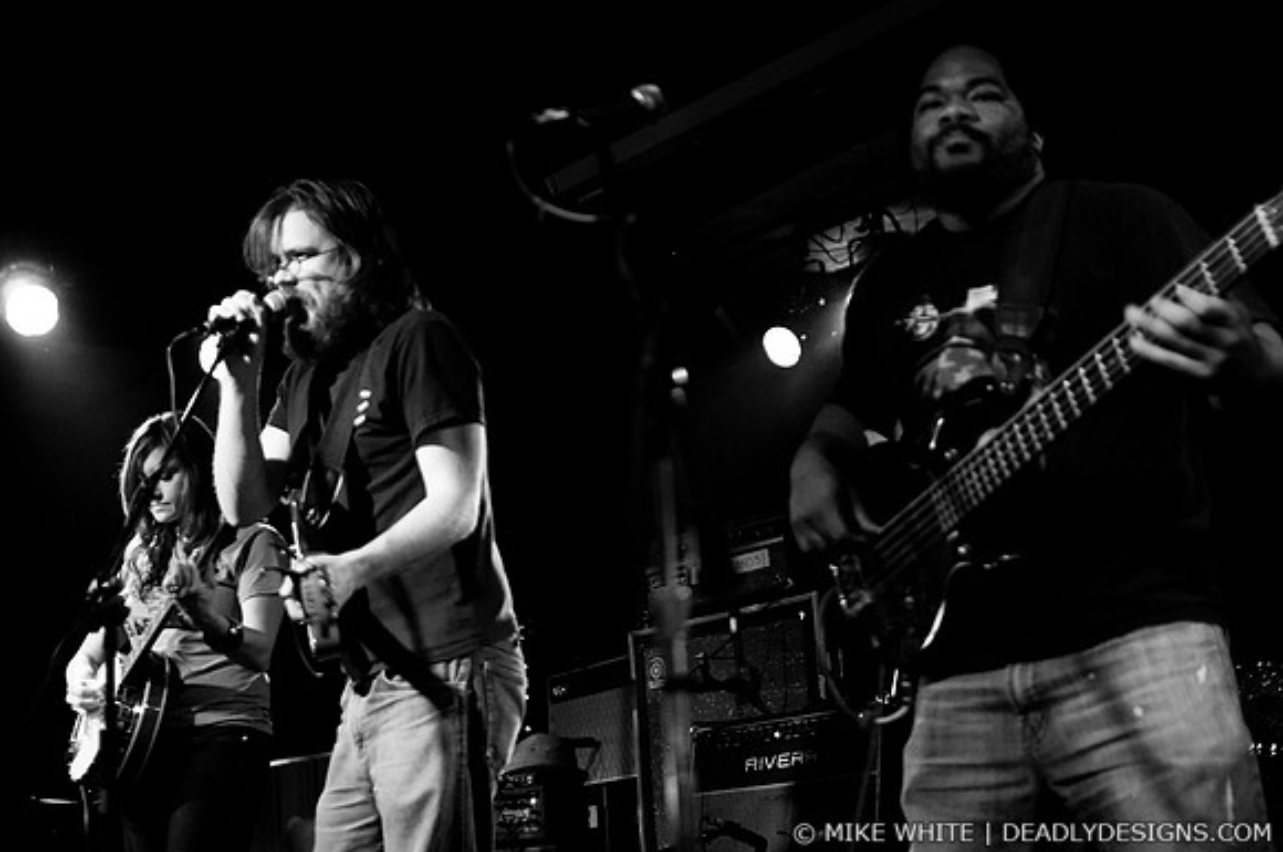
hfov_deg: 43.7
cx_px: 642
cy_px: 426
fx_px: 1602
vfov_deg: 29.8
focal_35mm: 45
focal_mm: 30
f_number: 1.8
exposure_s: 1/50
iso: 1000
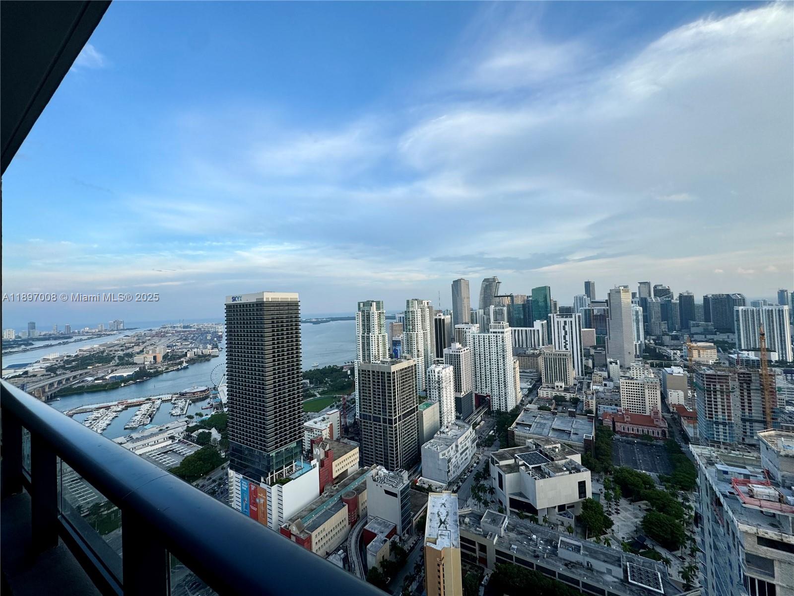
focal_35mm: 14
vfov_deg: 85.7
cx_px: 397
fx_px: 321
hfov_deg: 102.1
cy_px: 298
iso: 40
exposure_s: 1/435
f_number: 2.2
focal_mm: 2.22
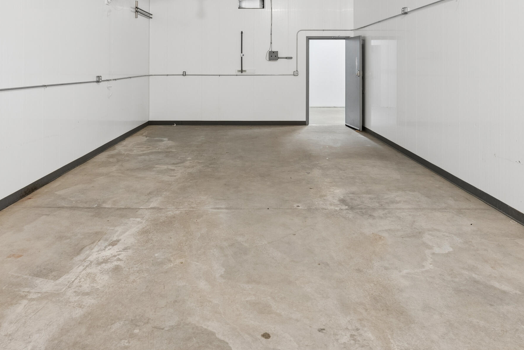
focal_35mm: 27
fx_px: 393
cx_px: 250
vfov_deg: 45.3
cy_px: 64
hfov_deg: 67.3
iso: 320
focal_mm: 16
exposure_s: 1/4
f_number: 7.1
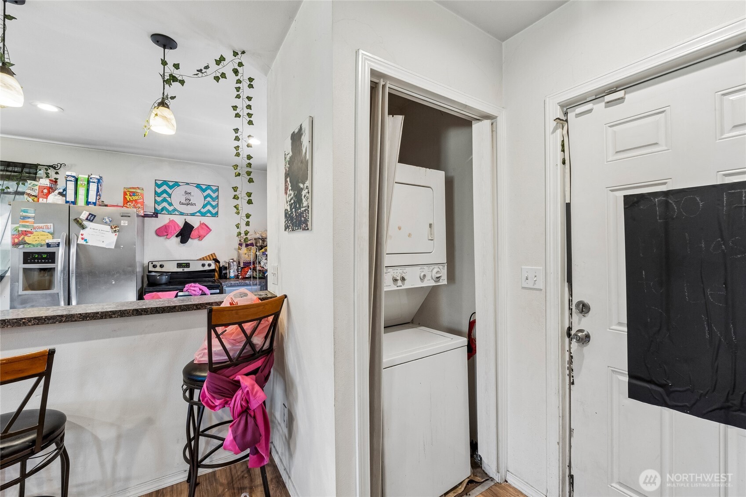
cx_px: 373
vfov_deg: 77.3
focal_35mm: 15
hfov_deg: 100.4
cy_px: 248
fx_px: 311
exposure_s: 1/2.5
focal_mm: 10
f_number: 9
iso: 250
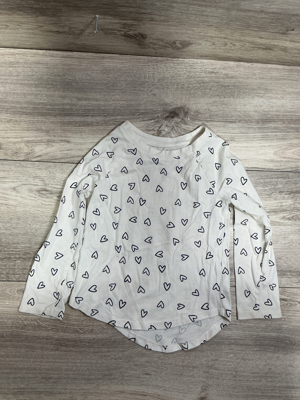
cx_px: 150
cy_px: 200
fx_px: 335
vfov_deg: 61.7
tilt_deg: -83.5
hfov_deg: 48.2
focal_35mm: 29
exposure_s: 1/100
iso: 64
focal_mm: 3
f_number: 1.8
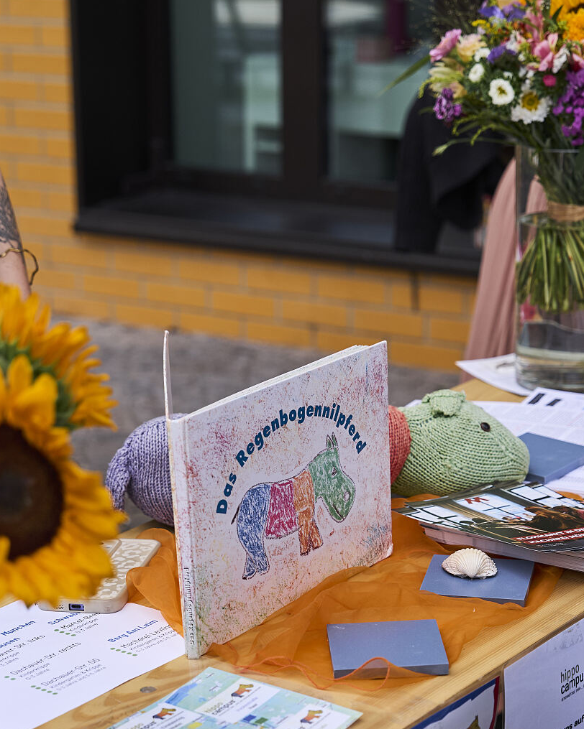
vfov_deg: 21.9
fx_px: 1880
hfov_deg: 17.7
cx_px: 308
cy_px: 492
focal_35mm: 87
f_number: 3.5
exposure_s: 1/1250
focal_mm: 52
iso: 250
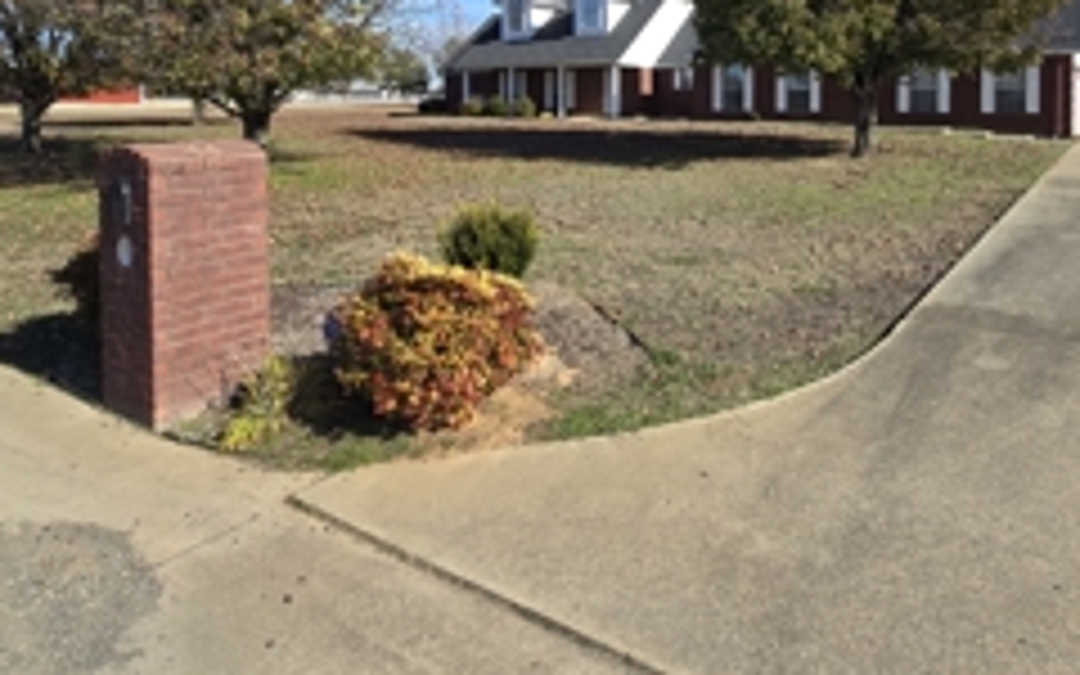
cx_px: 706
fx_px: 677
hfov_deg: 75.1
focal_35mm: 23
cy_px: 122
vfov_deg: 49.4
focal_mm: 2.2
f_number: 2.2
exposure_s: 1/2283
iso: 50
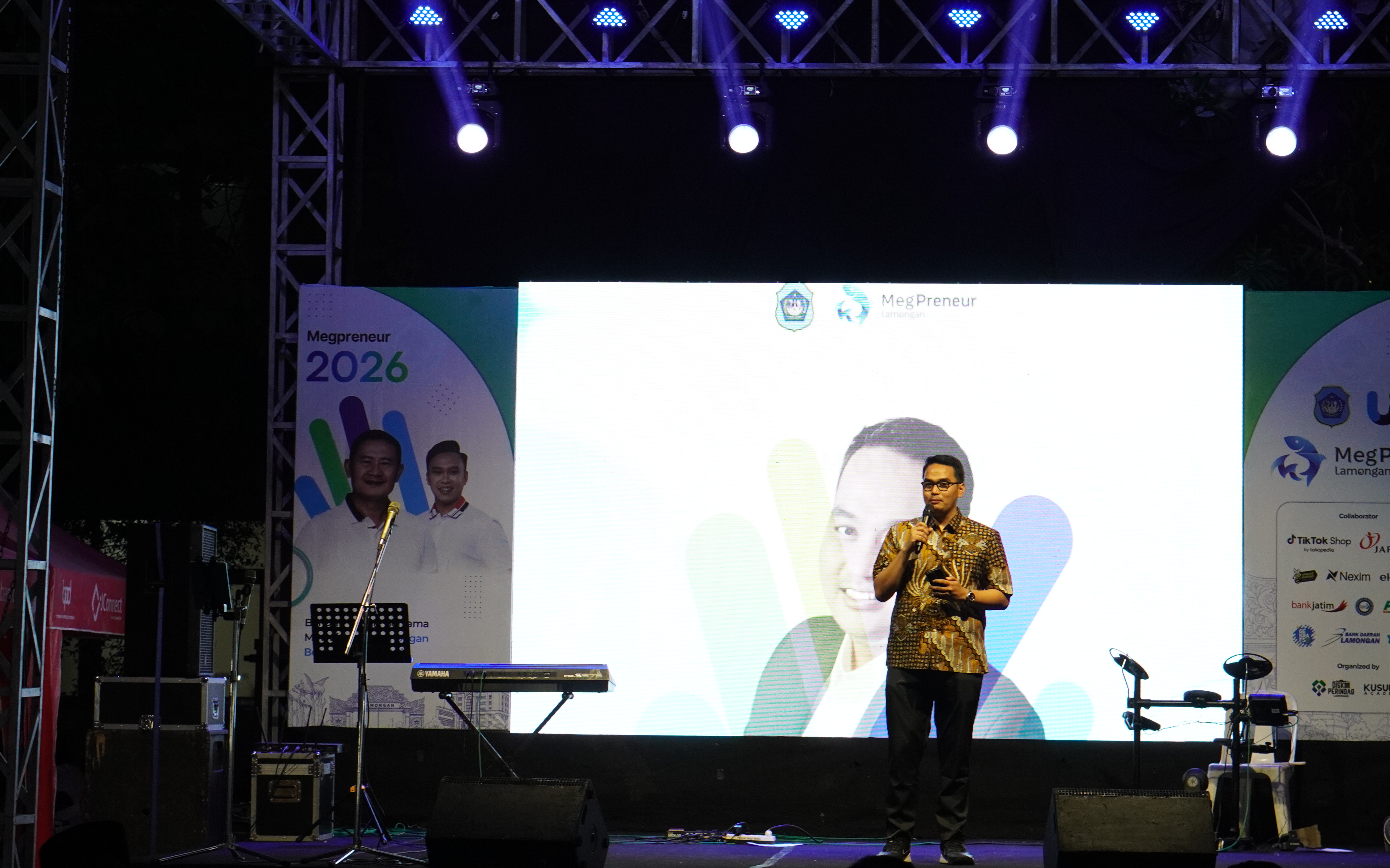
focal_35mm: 102
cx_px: 762
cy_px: 374
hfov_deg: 20.4
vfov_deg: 12.8
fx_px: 3864
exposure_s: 1/100
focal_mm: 50
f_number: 5
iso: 1000
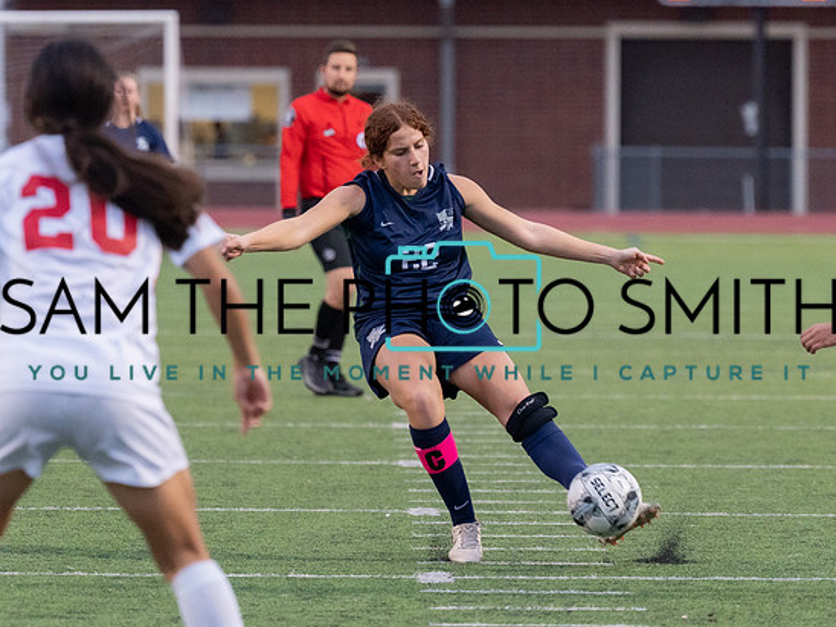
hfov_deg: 5.1
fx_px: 9443
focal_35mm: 391
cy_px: 274
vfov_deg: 3.8
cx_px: 438
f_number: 4
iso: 2500
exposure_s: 1/1000
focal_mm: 200
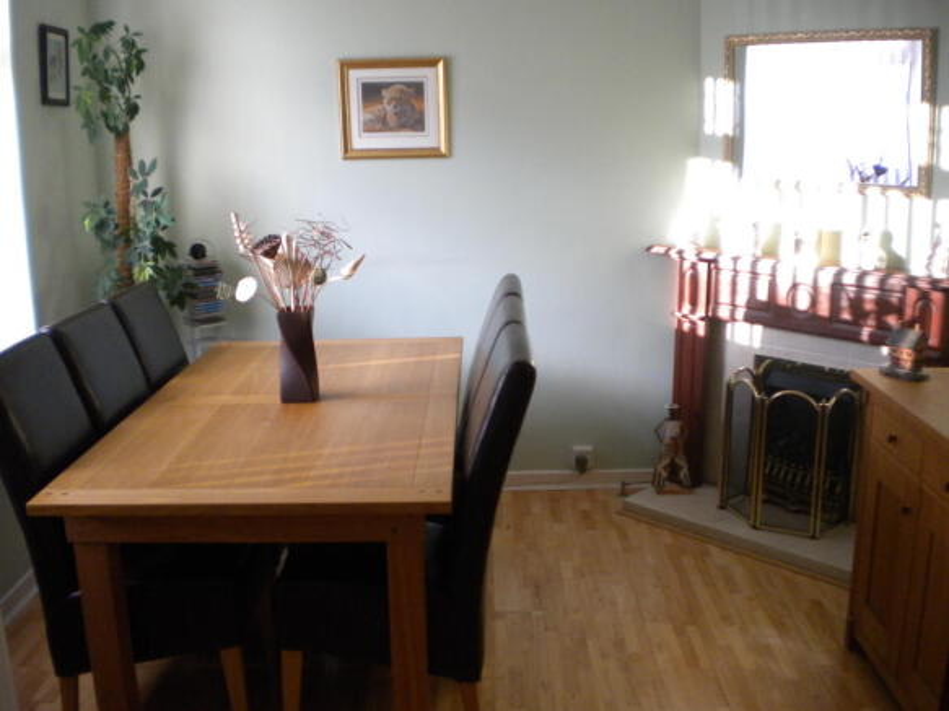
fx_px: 959
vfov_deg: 40.7
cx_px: 474
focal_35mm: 35
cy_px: 356
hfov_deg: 52.6
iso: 294
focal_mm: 6.3
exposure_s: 1/61
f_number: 3.1
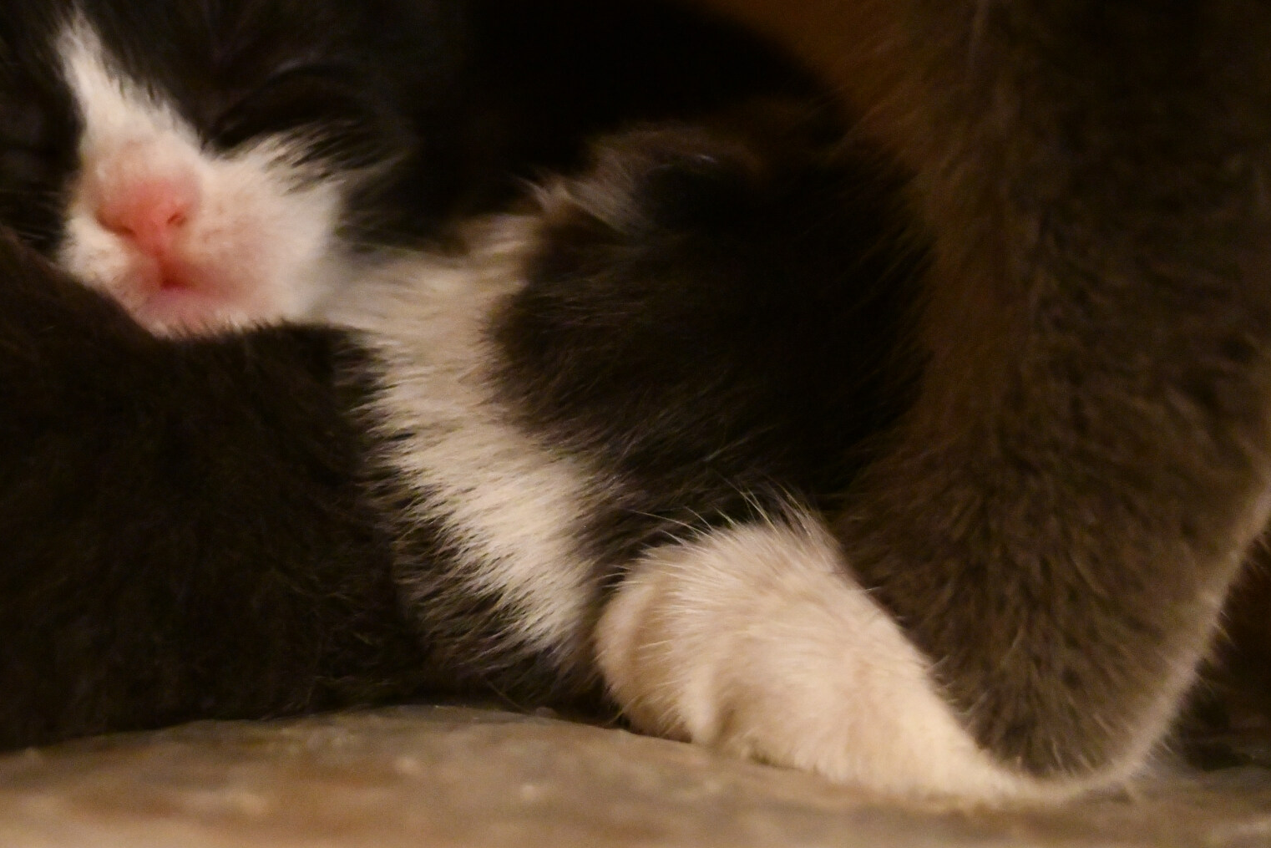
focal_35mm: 123
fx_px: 4343
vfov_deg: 11.1
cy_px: 328
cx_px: 365
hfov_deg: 16.6
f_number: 5.6
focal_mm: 55
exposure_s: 1/50
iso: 12800
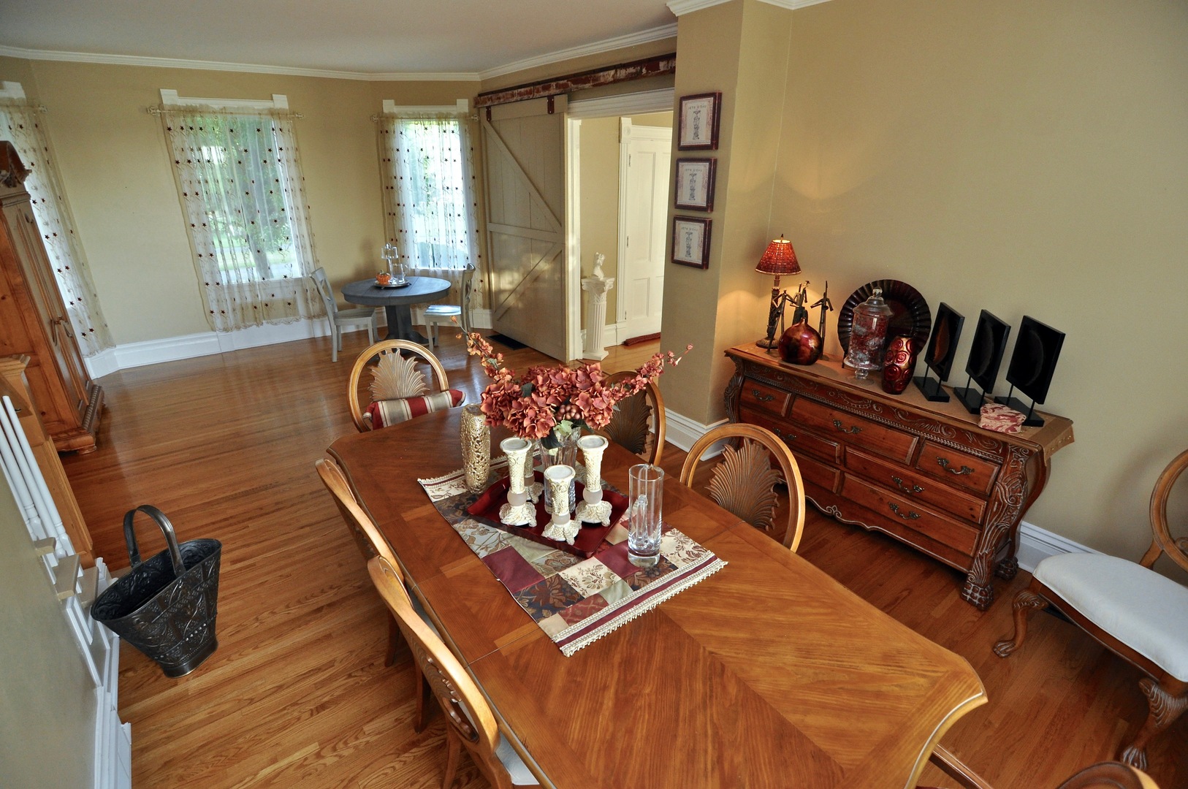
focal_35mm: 16
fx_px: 544
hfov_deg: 95.0
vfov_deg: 71.9
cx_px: 594
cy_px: 394
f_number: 4
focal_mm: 11
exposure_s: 1/60
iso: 800
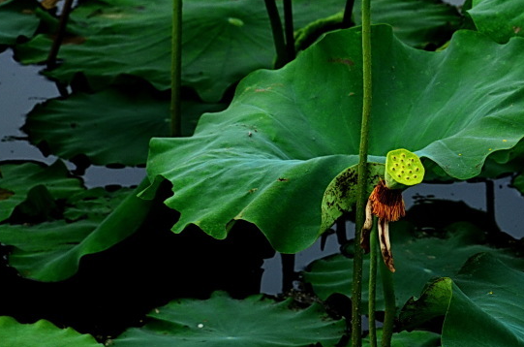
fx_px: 4327
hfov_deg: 6.9
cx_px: 357
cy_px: 69
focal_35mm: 298
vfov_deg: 4.6
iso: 360
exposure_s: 1/250
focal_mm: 105
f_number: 10
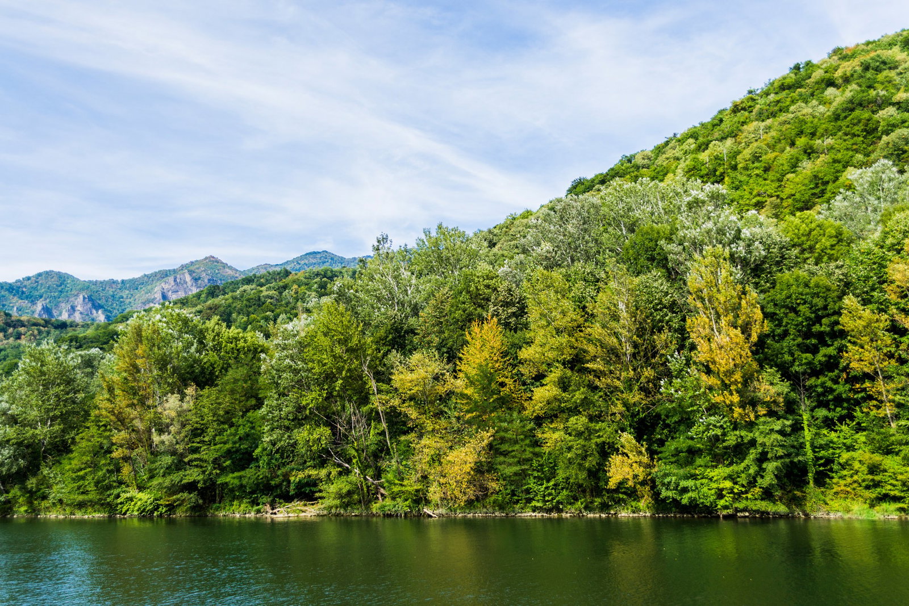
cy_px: 303
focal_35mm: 36
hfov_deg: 53.1
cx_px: 454
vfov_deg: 36.9
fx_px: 909
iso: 100
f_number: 4
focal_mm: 24
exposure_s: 1/320
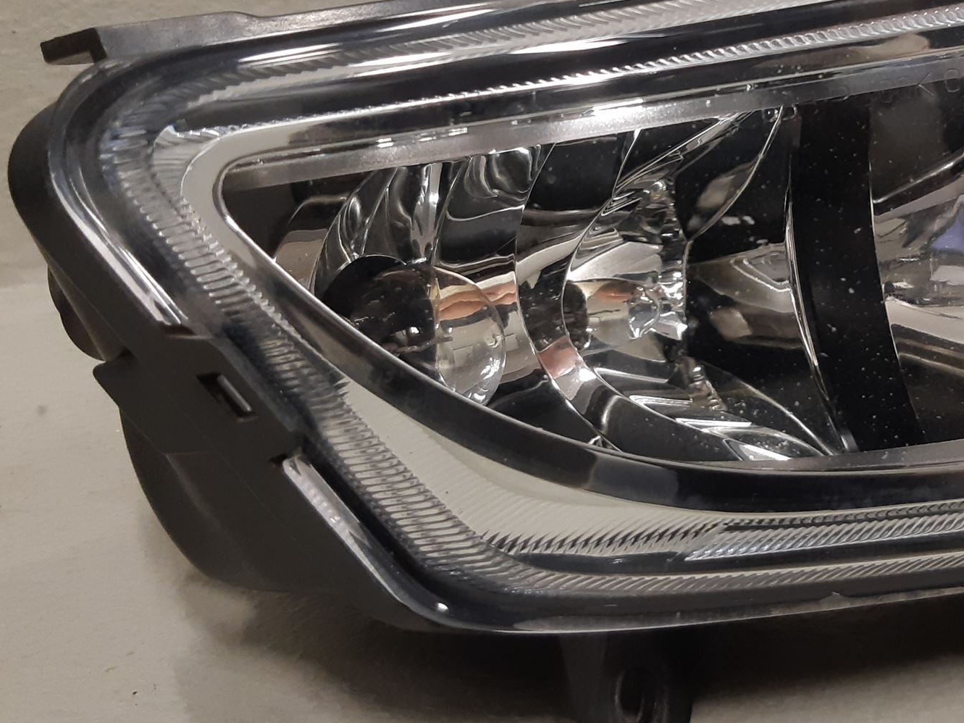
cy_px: 230
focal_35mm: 40
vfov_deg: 35.5
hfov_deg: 45.4
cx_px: 705
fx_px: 1114
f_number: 1.7
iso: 160
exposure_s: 1/50
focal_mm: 3.93
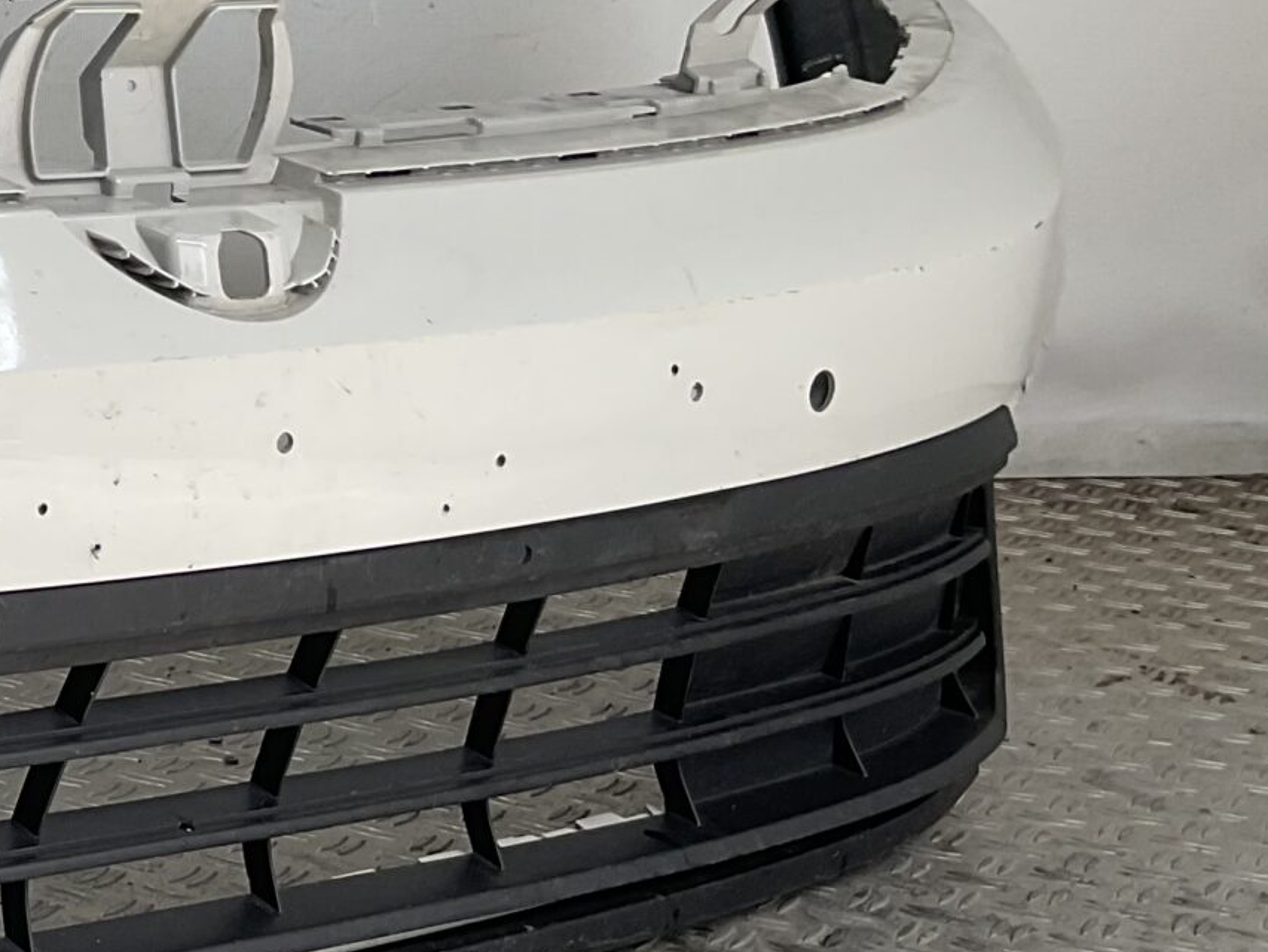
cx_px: -554
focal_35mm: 87
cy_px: 186
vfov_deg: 16.8
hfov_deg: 19.9
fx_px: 3187
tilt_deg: -7.8
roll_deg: -0.1
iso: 16
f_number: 1.8
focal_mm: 3
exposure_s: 1/346
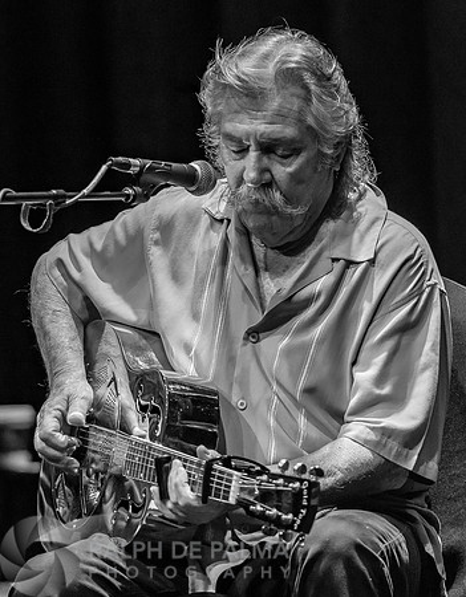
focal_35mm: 418
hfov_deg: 3.6
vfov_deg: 4.7
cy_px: 316
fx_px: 7313
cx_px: 290
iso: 1600
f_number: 4
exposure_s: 1/160
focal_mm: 200
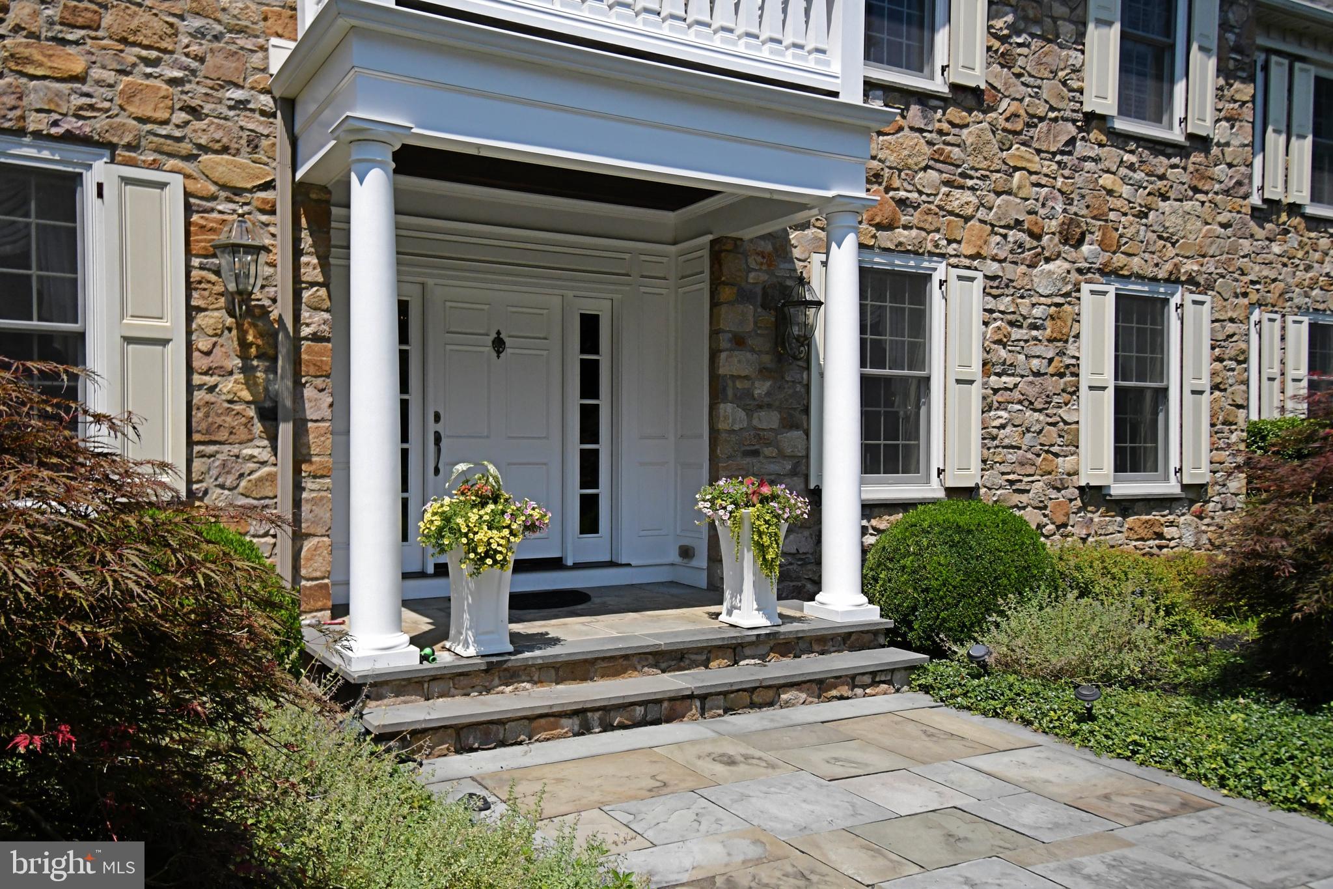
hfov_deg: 61.9
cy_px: 444
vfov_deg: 43.6
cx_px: 666
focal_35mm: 30
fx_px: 1111
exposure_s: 1/8000
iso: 2000
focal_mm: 20
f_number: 8
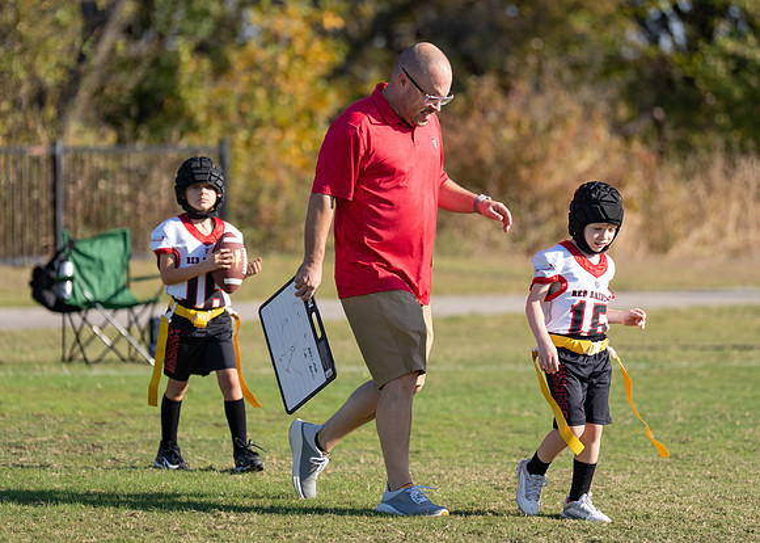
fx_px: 3858
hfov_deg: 11.3
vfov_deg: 8.0
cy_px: 251
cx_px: 400
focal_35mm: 179
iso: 100
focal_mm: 148
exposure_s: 1/1600
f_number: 2.8
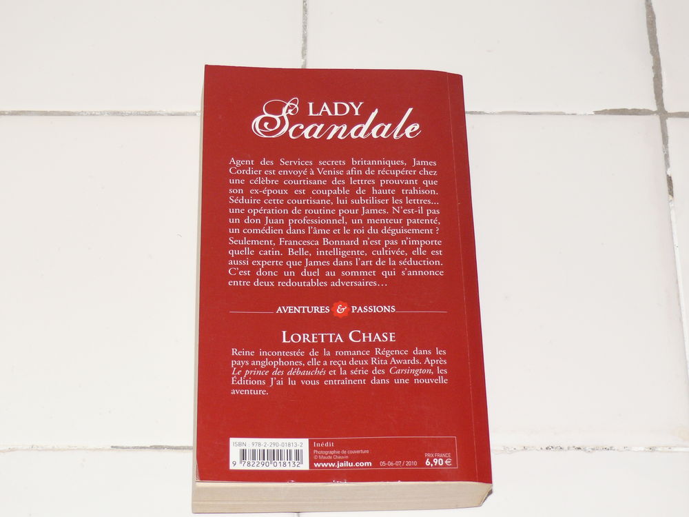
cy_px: 258
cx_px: 344
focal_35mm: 84
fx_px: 1672
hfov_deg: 23.3
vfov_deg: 17.6
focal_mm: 13.3
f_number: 3.2
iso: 100
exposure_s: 1/30
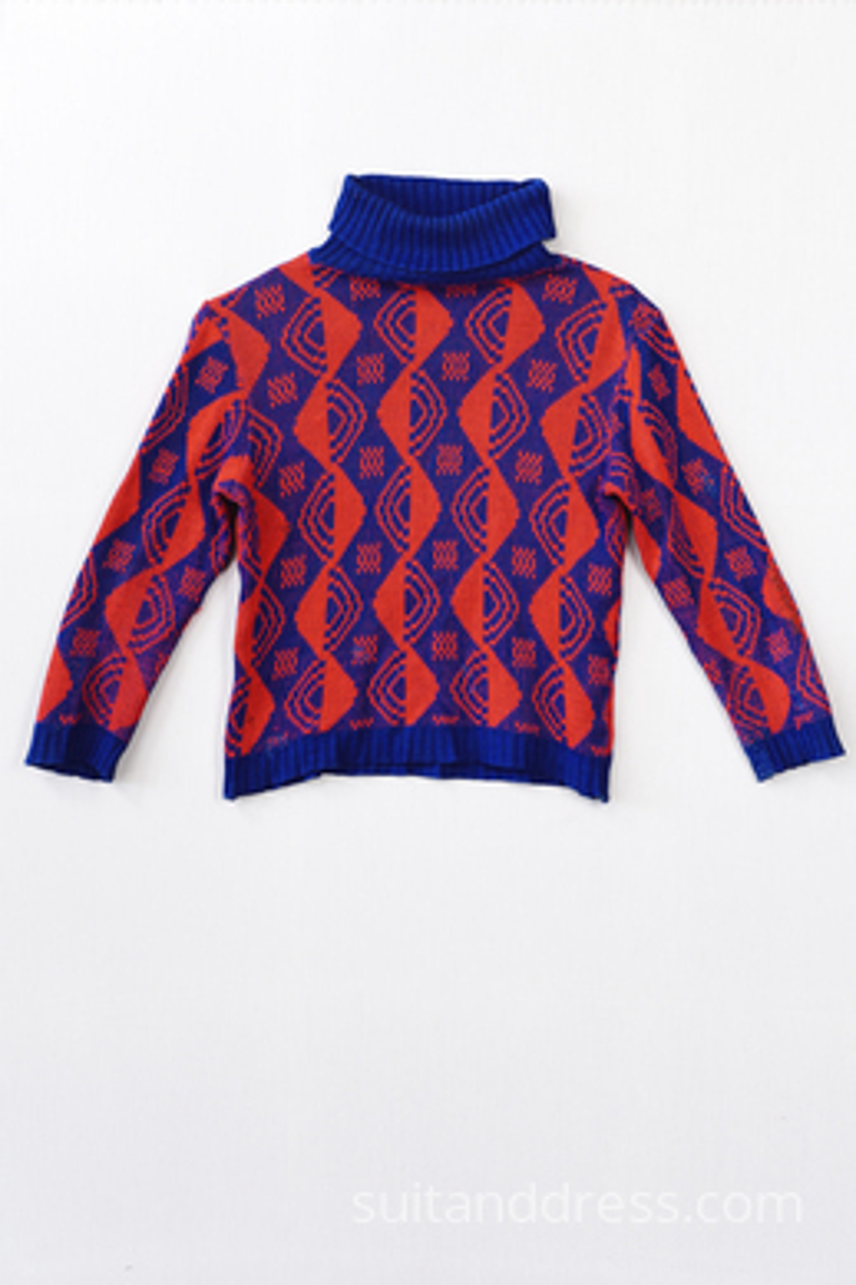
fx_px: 1713
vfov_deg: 41.1
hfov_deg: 28.1
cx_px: 428
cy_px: 642
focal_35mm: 48
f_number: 6.3
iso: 320
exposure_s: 1/60
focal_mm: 32
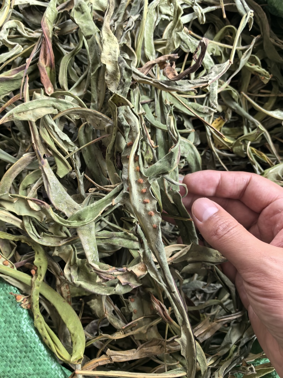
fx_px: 294
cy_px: 189
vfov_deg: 65.3
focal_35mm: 27
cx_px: 142
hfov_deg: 51.3
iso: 80
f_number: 2
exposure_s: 1/100
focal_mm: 5.75
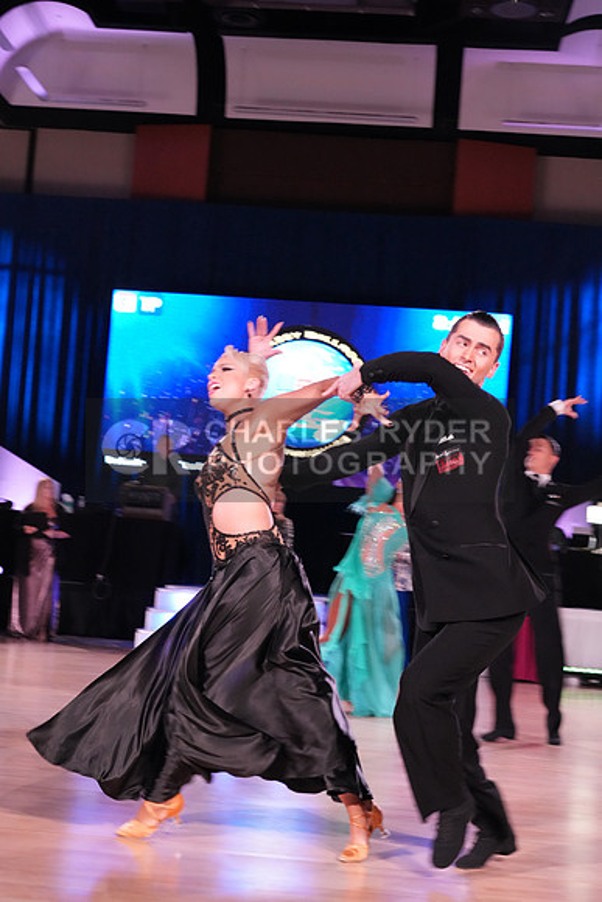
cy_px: 451
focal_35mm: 61
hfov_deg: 22.3
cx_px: 301
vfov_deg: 32.9
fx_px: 1529
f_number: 8
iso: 6400
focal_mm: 61
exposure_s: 1/160
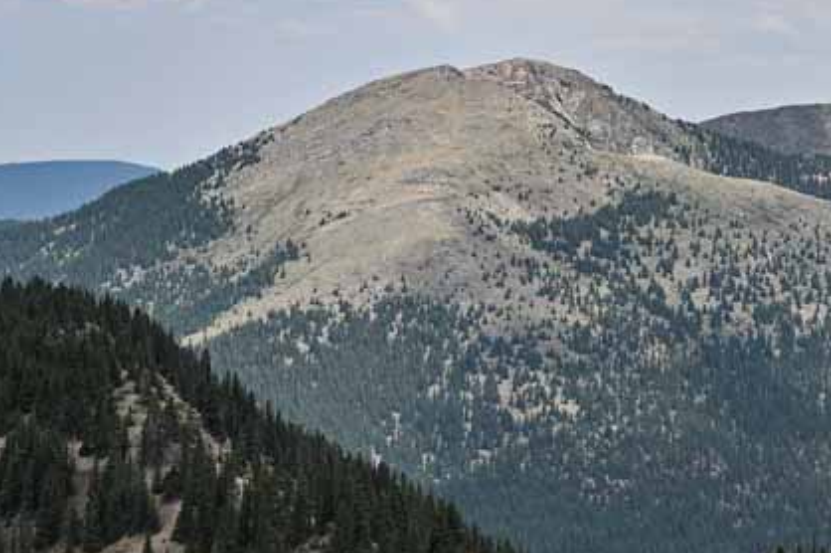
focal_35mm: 136
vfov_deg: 10.1
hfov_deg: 15.0
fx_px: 3137
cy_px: 198
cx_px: 720
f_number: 5
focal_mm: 71
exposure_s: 1/800
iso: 64
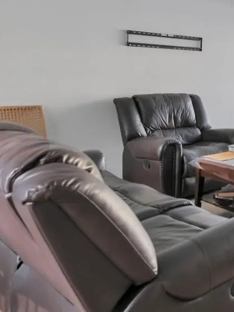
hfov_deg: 23.9
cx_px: 376
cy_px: 73
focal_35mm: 43
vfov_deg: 42.0
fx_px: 392
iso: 250
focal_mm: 15.9
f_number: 4
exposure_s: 1/60
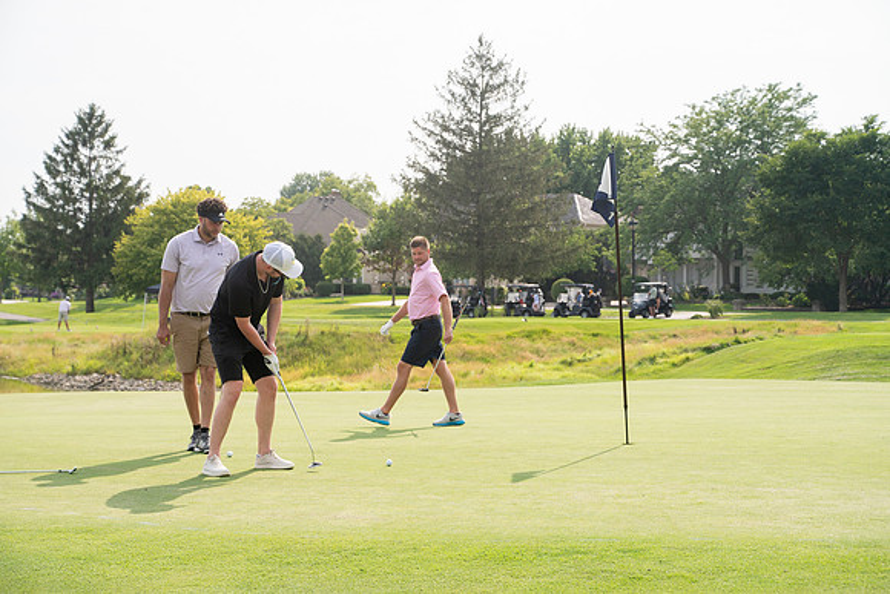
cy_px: 297
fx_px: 1735
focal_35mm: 70
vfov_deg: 19.4
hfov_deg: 28.8
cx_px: 445
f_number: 6.3
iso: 250
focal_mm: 70
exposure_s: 1/1600
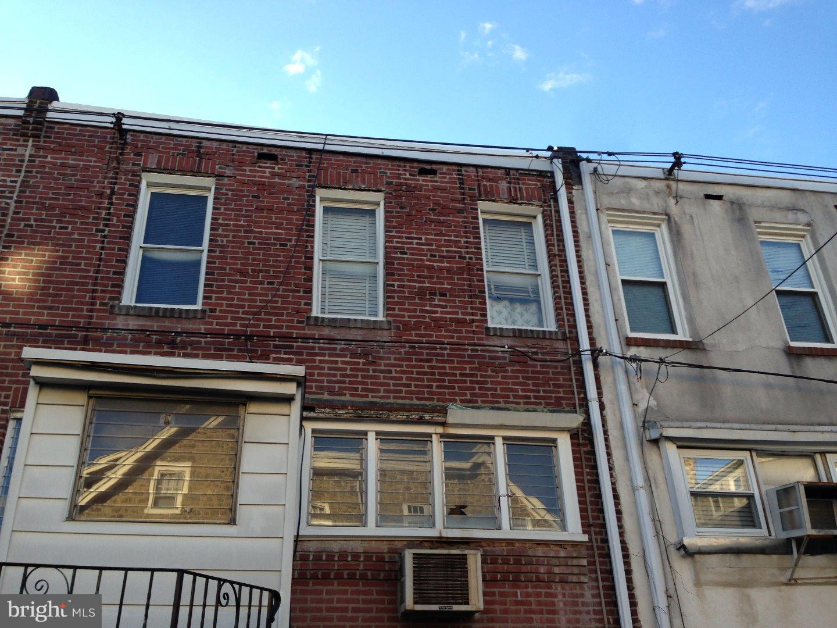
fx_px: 798
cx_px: 418
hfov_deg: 55.4
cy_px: 314
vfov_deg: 42.9
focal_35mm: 33
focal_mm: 4.13
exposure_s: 1/245
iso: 50
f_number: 2.4
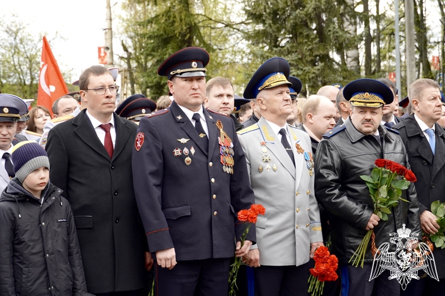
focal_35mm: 90
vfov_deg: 15.2
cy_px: 148
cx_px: 222
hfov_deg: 22.6
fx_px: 1112
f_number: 5.6
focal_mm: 60
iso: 250
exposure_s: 1/160
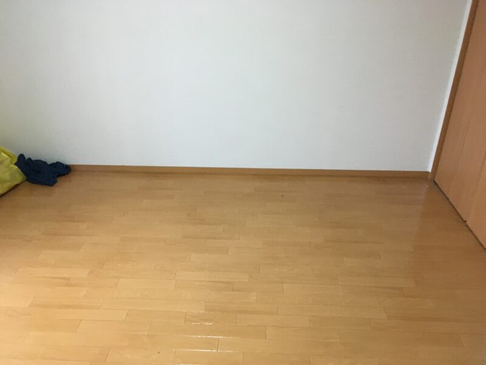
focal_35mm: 29
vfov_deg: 48.2
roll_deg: +1.9
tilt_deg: -32.6
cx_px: 243
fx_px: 407
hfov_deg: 61.7
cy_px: 182
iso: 200
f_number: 2.2
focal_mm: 4.15
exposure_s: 1/30
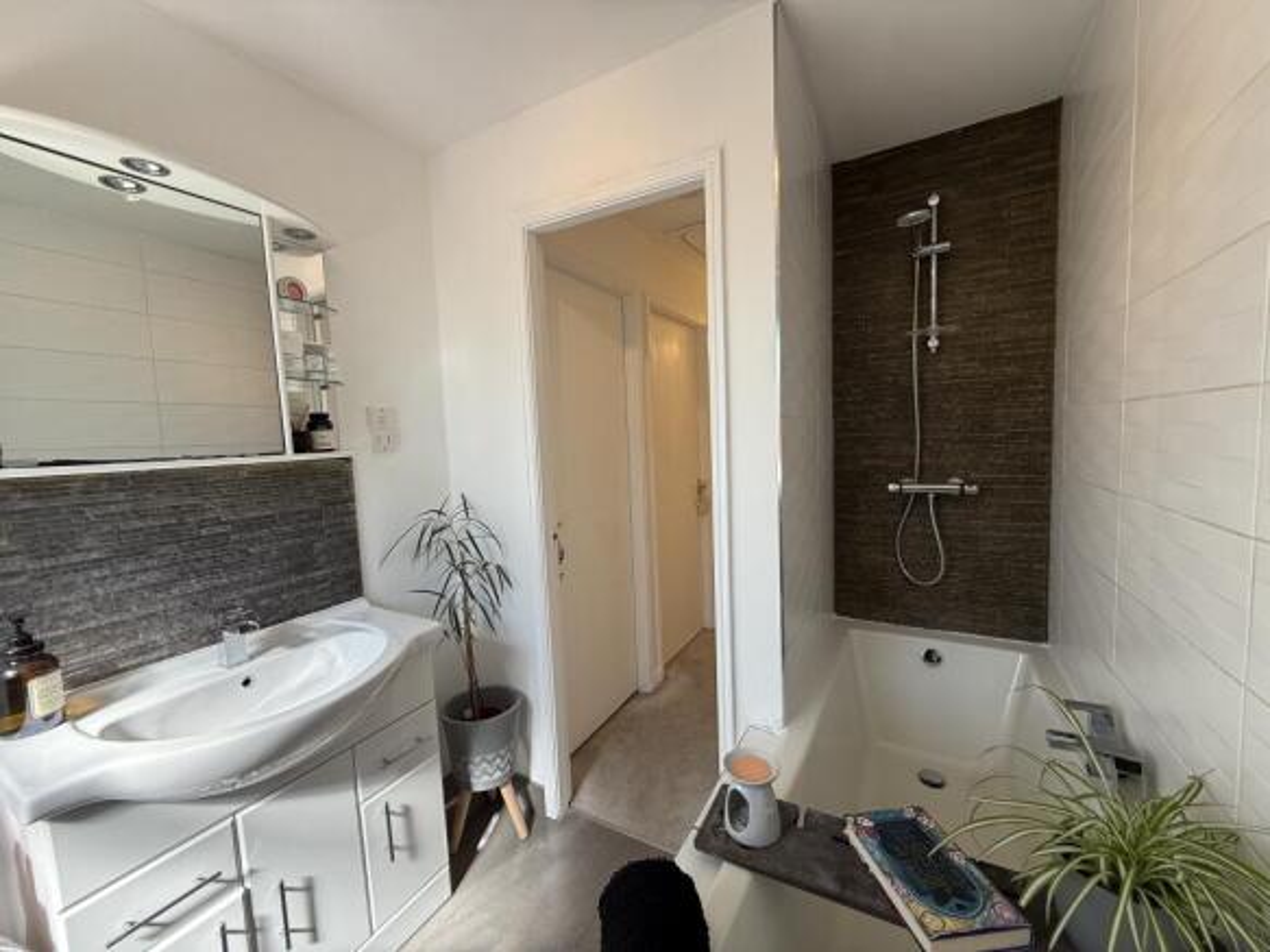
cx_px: 635
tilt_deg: -4.9
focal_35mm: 14
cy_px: 476
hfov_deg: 102.1
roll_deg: +1.9
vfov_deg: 85.7
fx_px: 514
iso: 50
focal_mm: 2.22
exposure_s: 1/122
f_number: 2.2
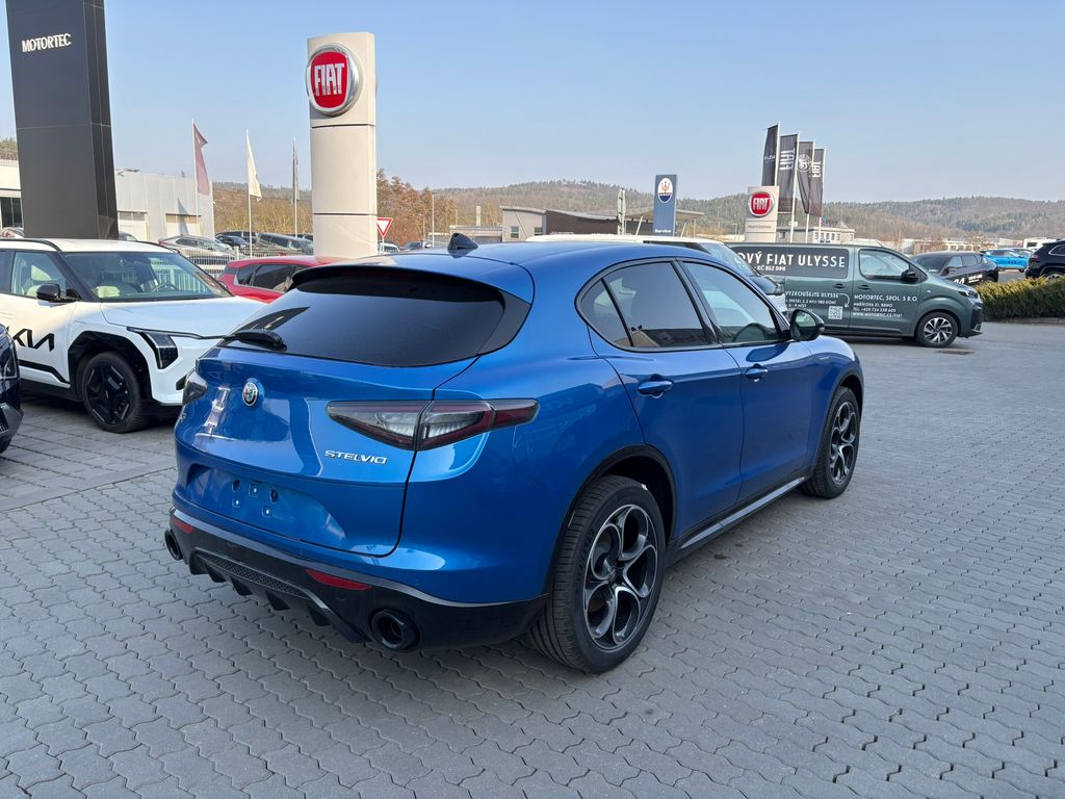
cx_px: 532
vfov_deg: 53.1
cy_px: 400
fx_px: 800
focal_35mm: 26
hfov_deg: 67.3
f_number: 1.6
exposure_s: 1/1001
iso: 50
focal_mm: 5.96
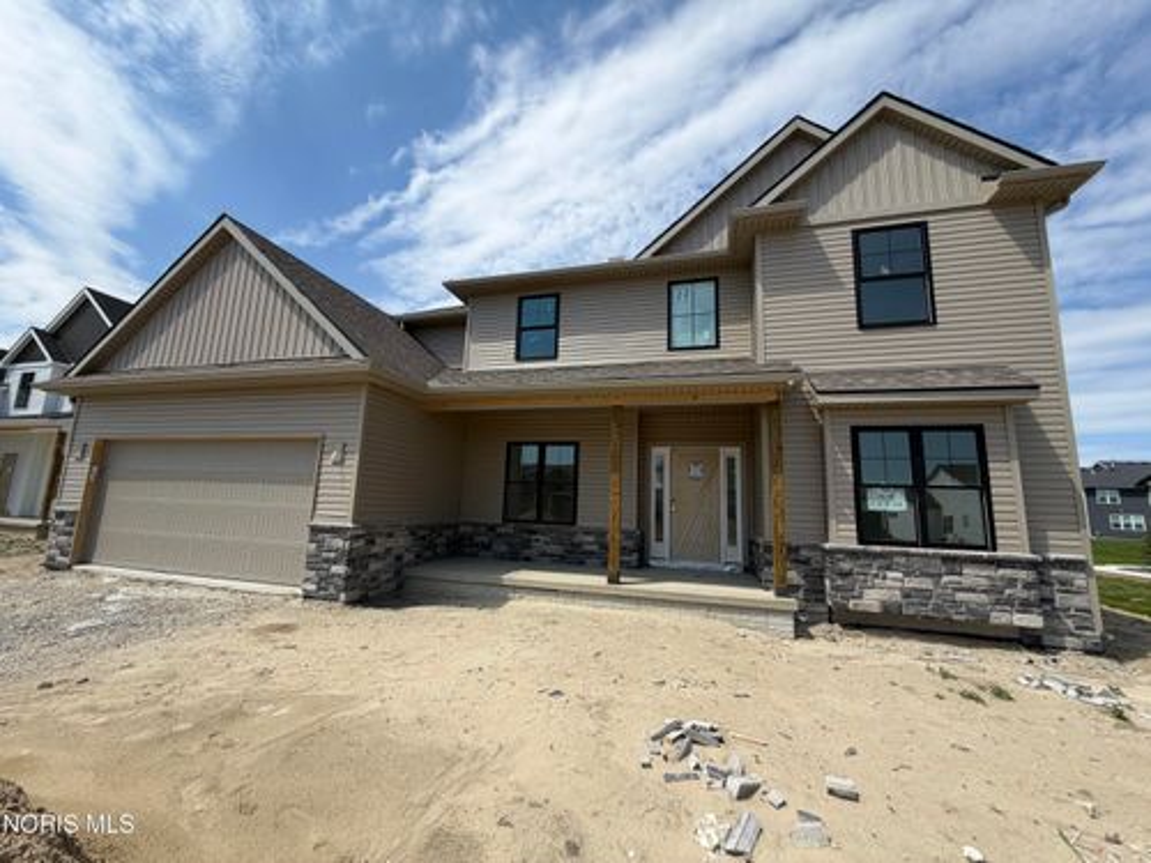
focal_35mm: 14
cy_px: 432
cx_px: 576
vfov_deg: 85.7
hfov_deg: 102.1
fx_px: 466
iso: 20
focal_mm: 2.22
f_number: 2.2
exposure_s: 1/1105
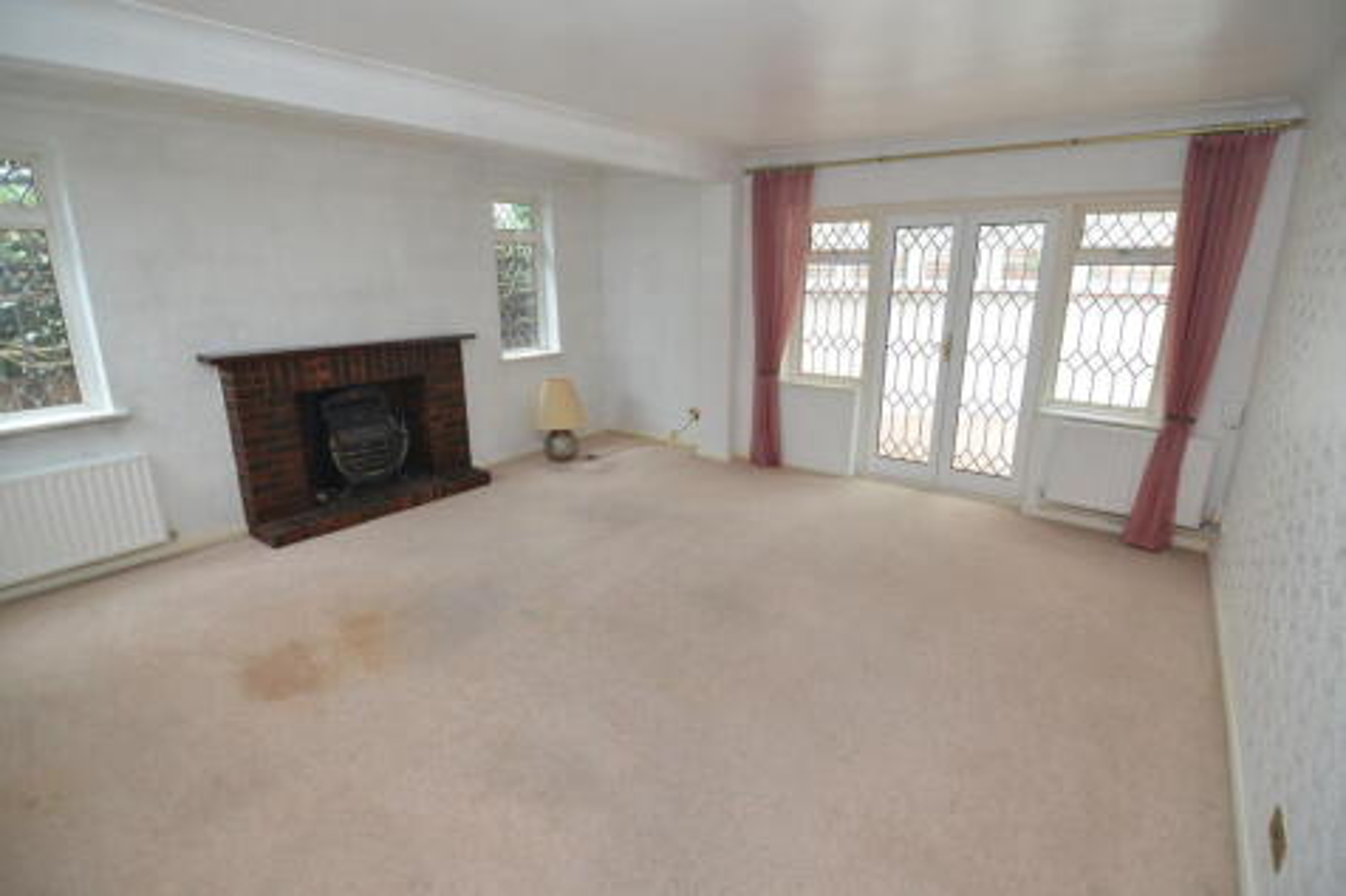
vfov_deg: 72.0
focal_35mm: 16
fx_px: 617
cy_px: 448
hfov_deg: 95.0
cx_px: 673
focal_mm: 11
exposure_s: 1/40
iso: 800
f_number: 3.2
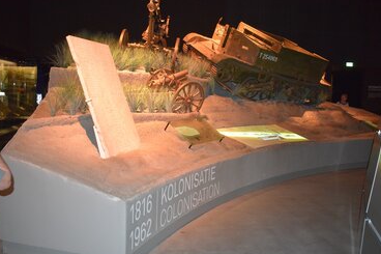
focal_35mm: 38
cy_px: 119
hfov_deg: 51.3
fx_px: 397
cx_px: 192
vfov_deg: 35.4
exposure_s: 1/25
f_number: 3.8
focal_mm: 23
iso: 3200
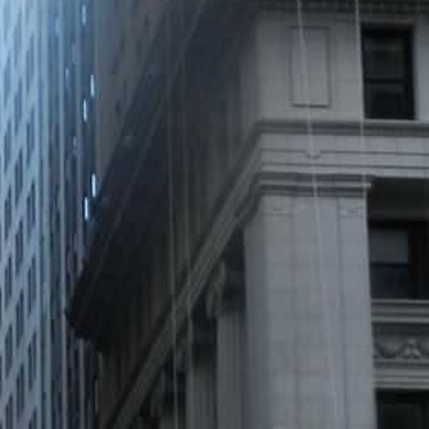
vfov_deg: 10.1
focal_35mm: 171
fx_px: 2398
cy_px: 478
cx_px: -154
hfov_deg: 10.0
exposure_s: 1/60
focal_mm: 9.4
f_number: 4.4
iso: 160
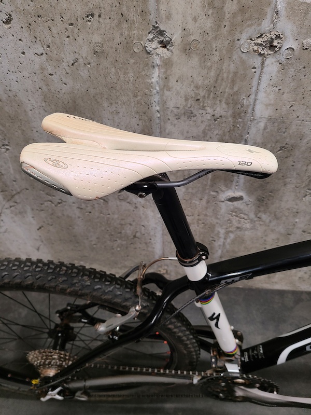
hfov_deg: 53.1
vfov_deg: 67.3
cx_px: 156
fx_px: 311
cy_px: 208
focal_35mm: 26
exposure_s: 1/59
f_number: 1.8
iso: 100
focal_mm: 5.4
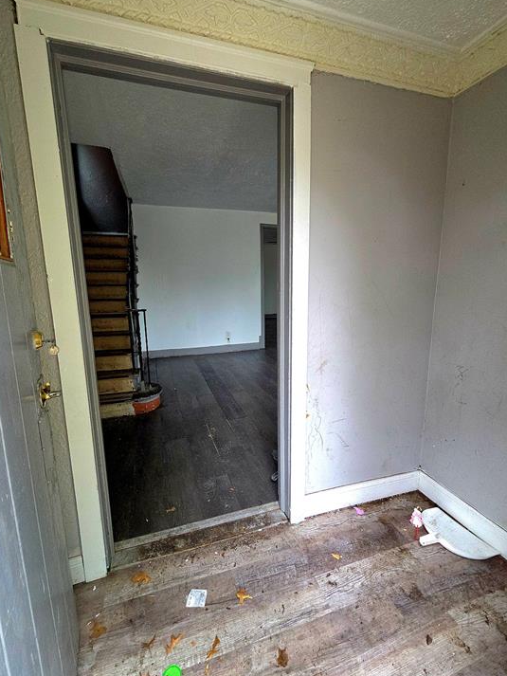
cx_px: 250
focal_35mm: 14
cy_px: 335
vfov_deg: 102.1
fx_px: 273
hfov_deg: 85.7
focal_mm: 2.2
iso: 100
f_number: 2.2
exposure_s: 1/60.2
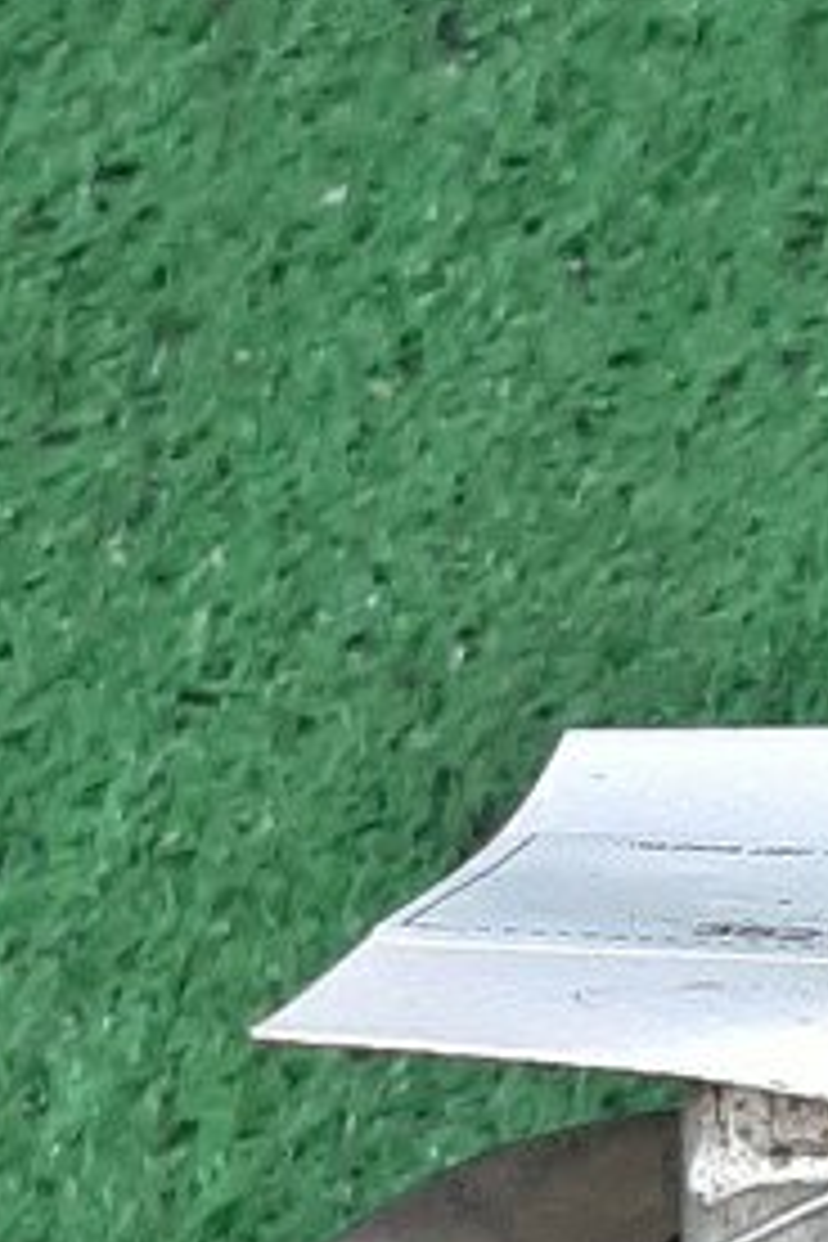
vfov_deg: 11.9
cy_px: 2920
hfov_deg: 9.7
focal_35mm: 141
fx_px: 4864
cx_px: 788
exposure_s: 1/50
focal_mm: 3.93
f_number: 1.7
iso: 194
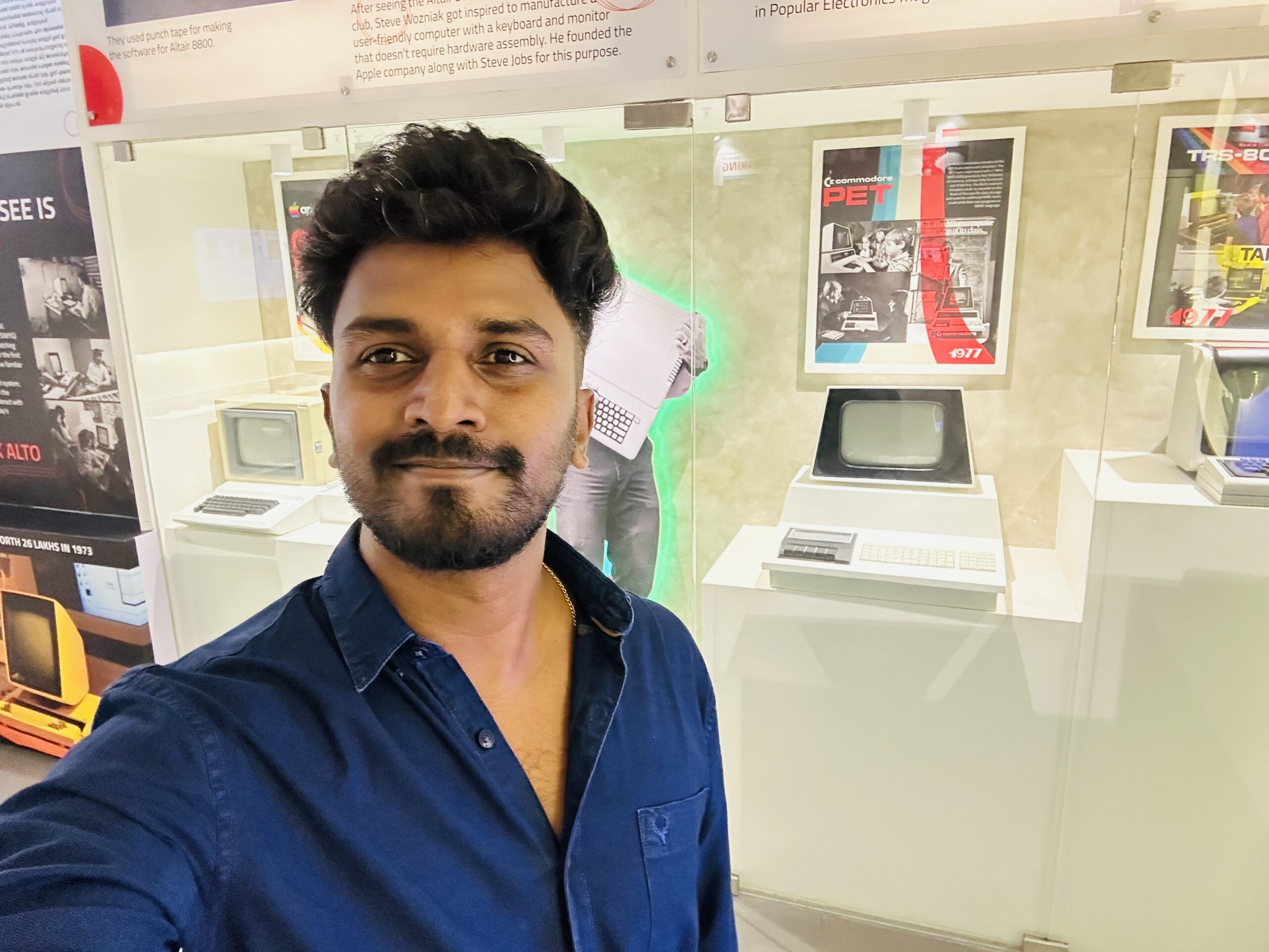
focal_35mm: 23
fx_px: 843
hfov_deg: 73.9
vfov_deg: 58.9
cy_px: 476
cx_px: 634
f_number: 1.9
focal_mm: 2.69
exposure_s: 1/33
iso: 320
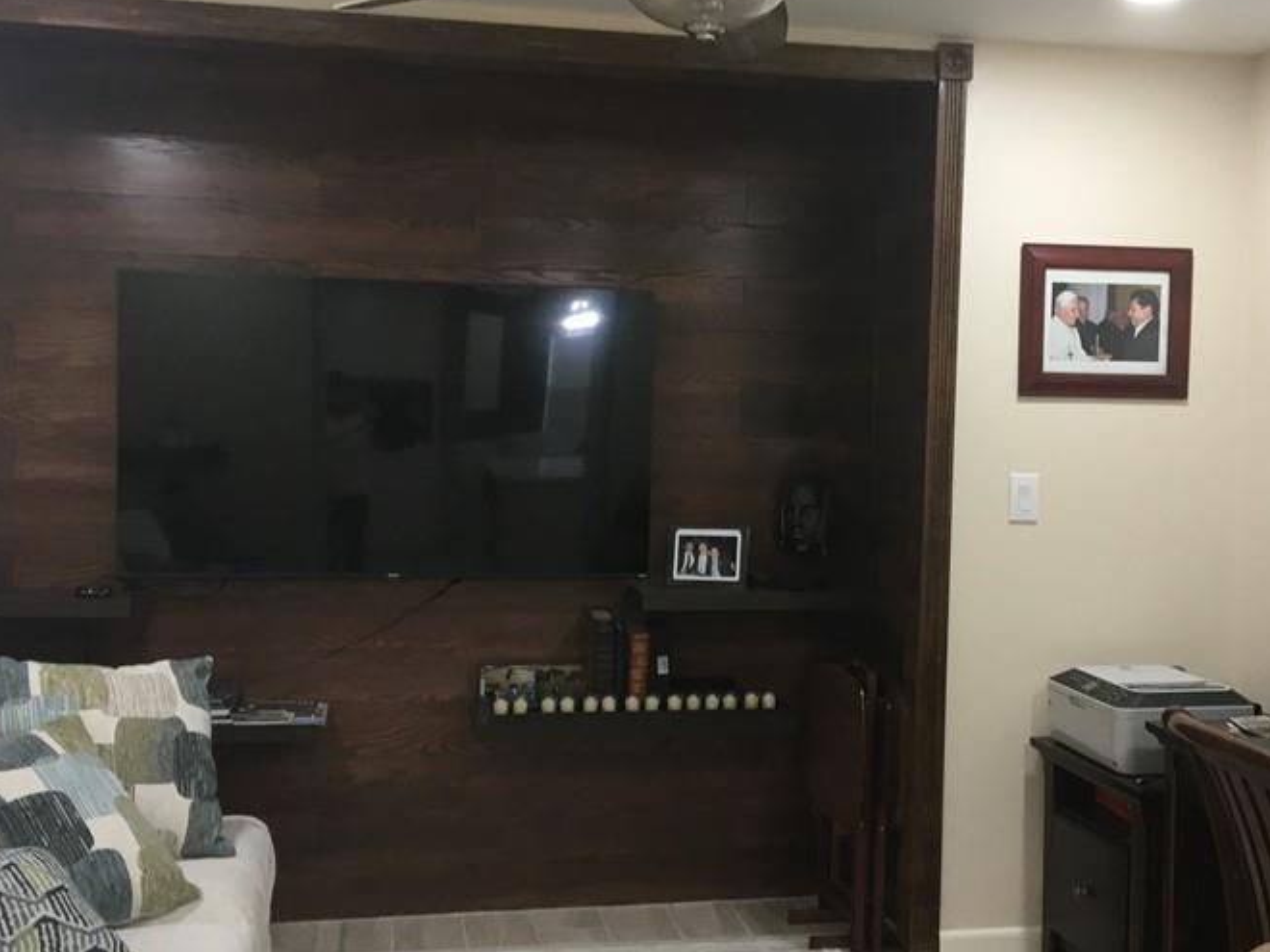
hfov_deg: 42.0
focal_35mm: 45
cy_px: 494
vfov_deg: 32.2
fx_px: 1651
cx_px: 727
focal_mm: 4.15
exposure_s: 1/30
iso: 64
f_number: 2.2
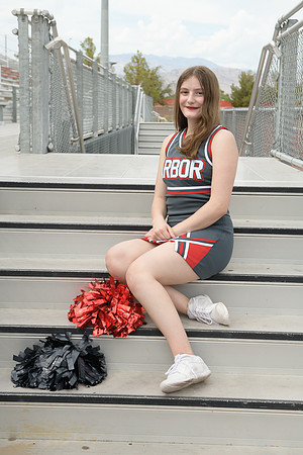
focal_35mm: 60
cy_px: 228
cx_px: 152
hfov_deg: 22.6
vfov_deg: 33.4
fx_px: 757
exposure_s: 1/1250
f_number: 5.6
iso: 800
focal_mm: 60
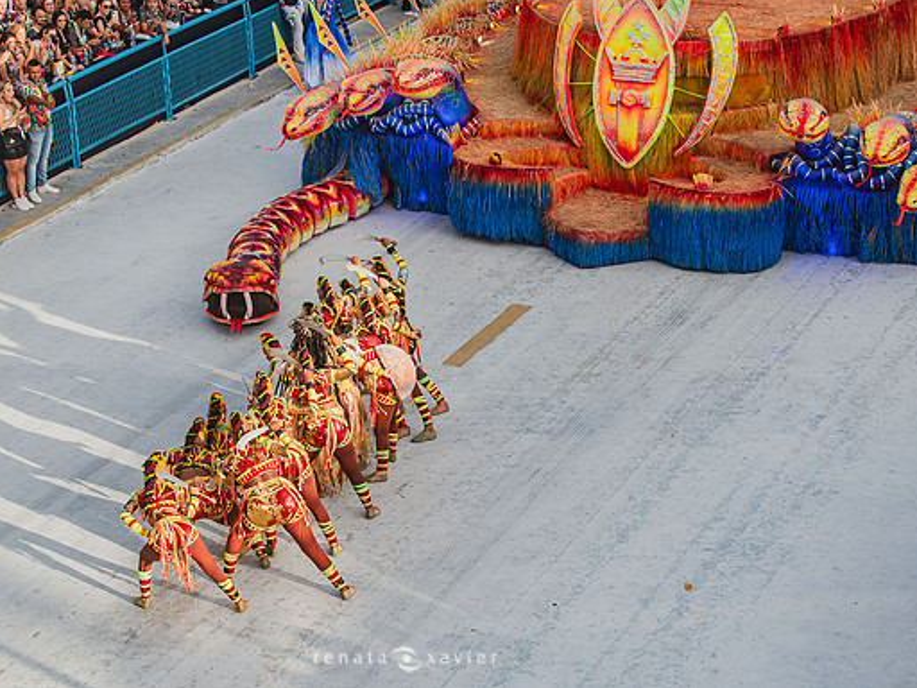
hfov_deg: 20.9
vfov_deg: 15.7
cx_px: 430
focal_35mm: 94
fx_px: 2490
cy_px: 424
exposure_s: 1/800
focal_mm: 70
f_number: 5.6
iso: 200
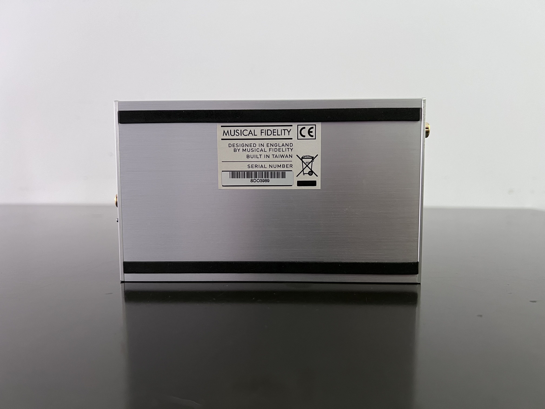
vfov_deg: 53.1
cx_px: 272
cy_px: 204
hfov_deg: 67.3
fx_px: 409
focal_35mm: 26
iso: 250
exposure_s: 1/60
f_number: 1.5
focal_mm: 5.7
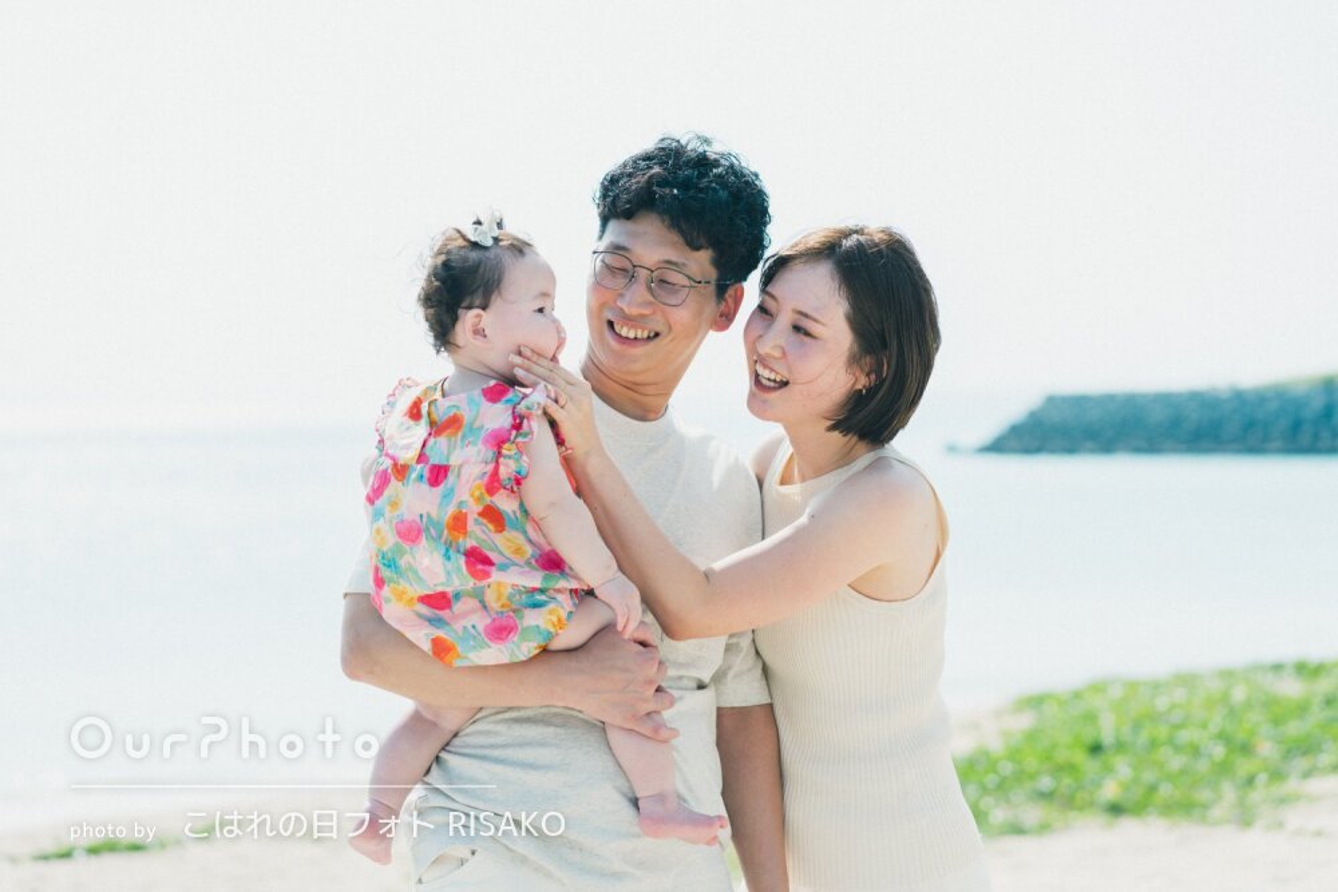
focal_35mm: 85
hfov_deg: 23.9
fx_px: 3159
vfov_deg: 16.1
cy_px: 446
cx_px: 669
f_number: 3.5
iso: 50
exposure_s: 1/1250
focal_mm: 85
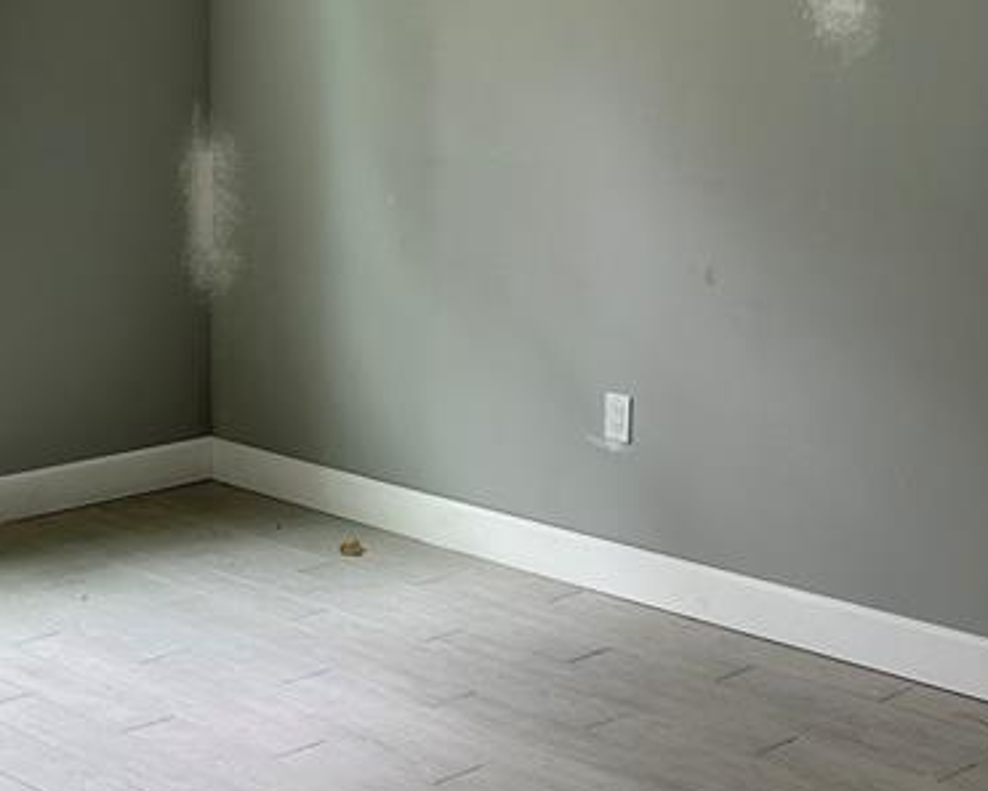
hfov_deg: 26.5
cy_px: 296
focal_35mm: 70
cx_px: 170
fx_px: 2047
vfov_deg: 21.8
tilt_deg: -9.0
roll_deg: +0.2
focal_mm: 5.7
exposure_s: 1/121
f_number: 1.5
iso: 50
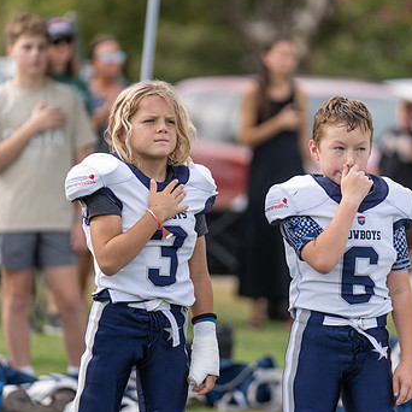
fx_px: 3878
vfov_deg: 6.1
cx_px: 177
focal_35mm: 288
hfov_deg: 6.1
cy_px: 217
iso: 160
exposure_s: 1/1250
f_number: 2.8
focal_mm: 200
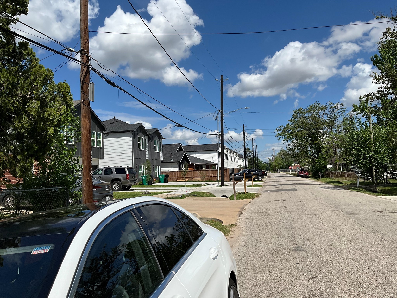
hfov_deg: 61.7
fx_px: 333
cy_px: 149
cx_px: 198
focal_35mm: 29
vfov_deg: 48.2
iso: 25
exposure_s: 1/4065
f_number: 1.8
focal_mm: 3
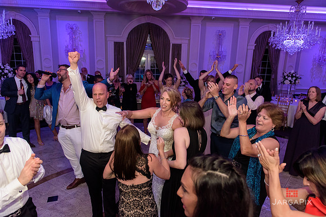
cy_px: 108
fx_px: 217
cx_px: 163
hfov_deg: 73.7
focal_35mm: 24
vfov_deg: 53.2
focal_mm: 24
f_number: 3.2
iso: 3200
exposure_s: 1/125
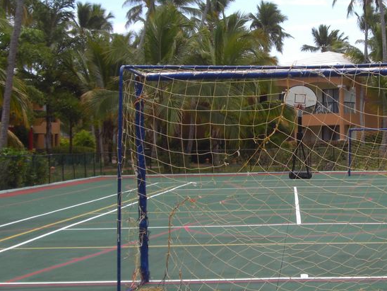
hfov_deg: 26.9
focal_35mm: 71
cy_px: 144
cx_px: 304
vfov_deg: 20.7
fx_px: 794
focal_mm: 6.2
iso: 64
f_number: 2.7
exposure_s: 1/320
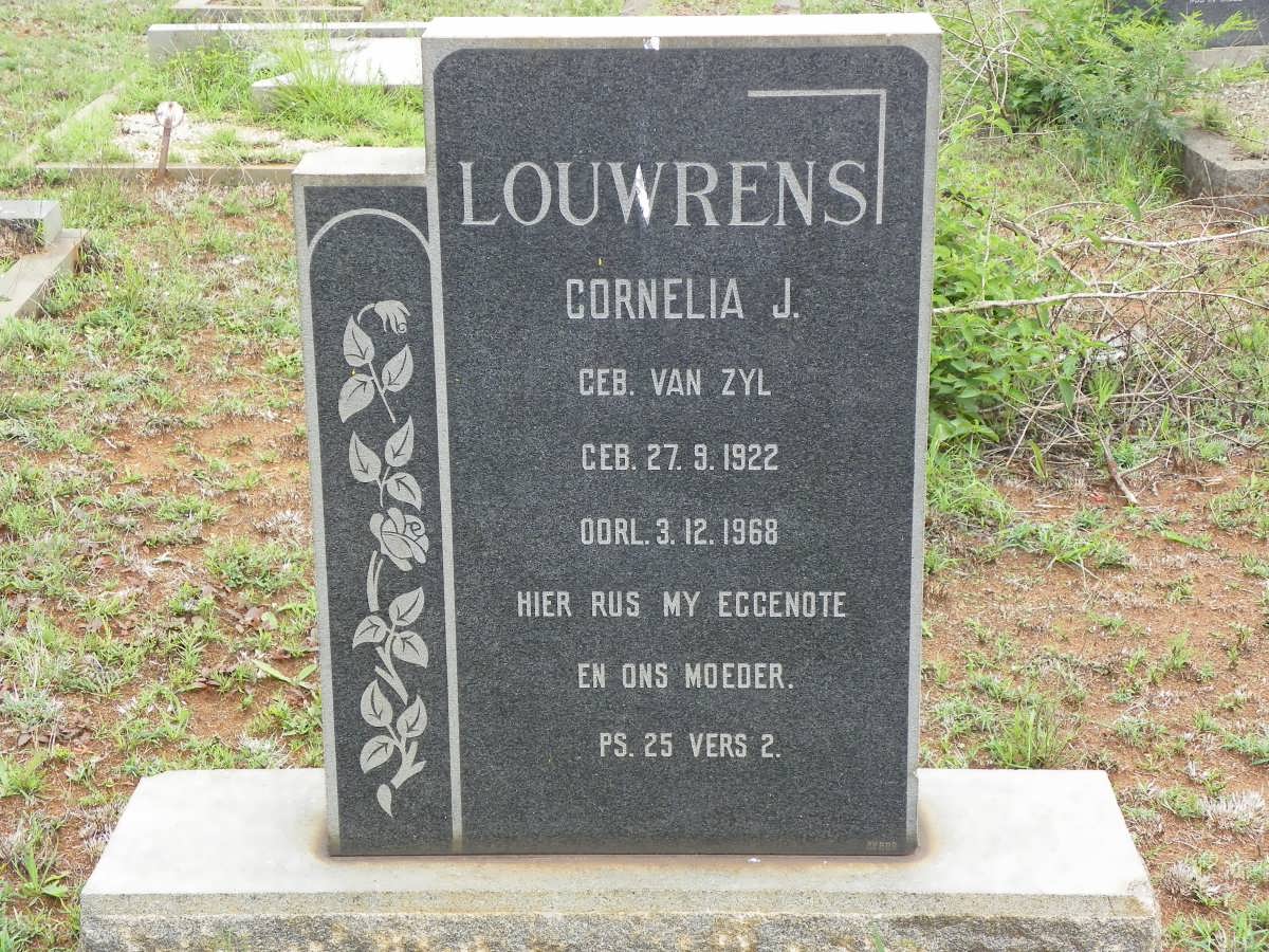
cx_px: 634
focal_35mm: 64
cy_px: 476
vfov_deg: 22.9
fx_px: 2346
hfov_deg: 30.3
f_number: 3.5
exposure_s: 1/100
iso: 64
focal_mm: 11.4
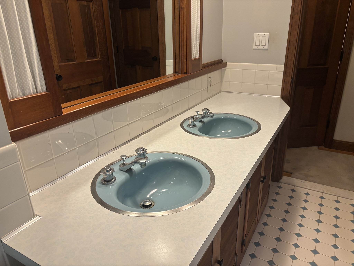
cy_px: 133
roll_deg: +1.3
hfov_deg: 67.3
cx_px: 177
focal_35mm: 26
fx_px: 266
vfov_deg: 53.1
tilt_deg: -21.8
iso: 125
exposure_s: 1/60
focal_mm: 5.96
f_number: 1.6
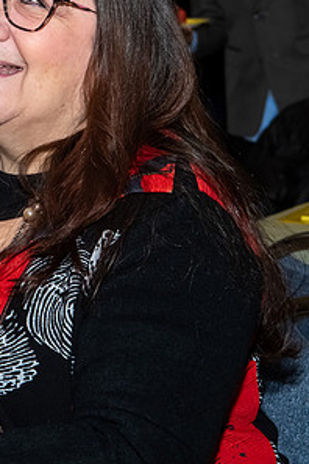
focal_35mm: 181
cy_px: 121
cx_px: -61
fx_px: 2330
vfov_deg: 11.3
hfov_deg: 7.5
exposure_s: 1/250
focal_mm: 48
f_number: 5.6
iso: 500
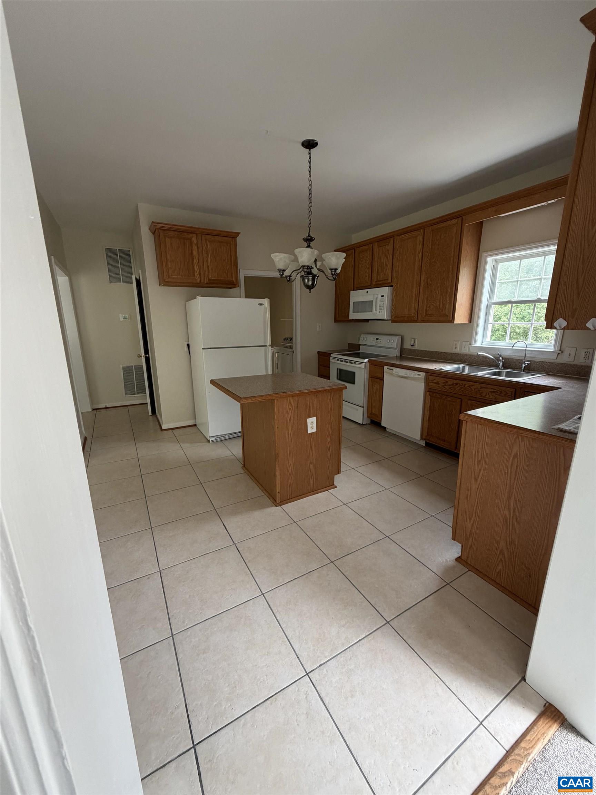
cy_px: 398
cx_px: 298
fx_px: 321
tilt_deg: -13.0
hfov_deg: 85.7
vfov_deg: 102.1
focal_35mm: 14
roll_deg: -0.2
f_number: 2.2
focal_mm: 2.22
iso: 250
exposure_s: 1/121
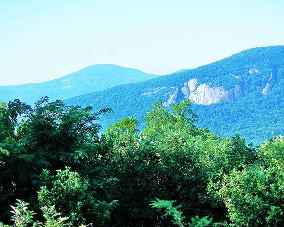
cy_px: 112
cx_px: 149
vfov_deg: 18.1
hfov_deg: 22.5
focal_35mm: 85
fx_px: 715
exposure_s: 1/320
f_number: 2.8
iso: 50
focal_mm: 12.7
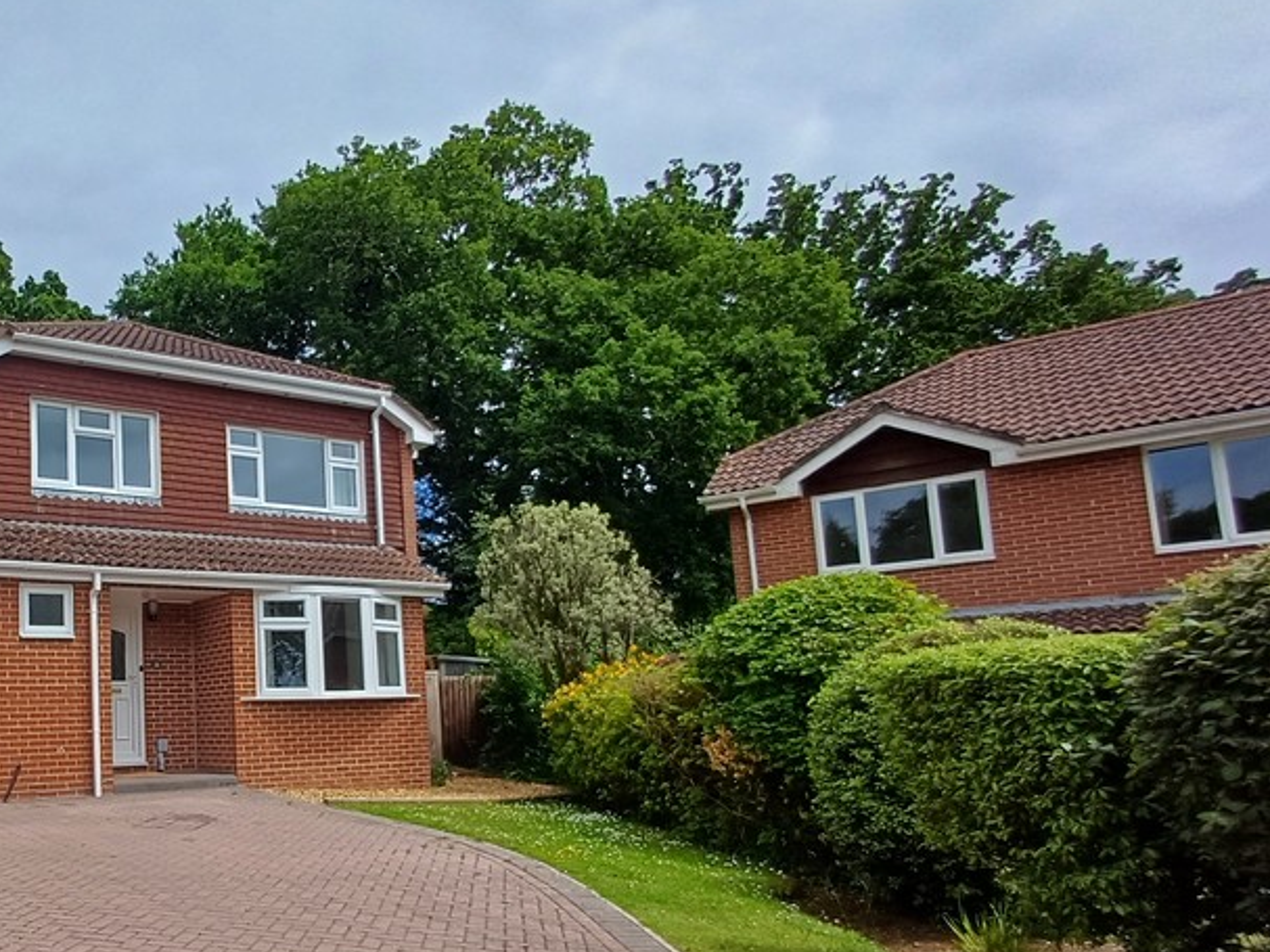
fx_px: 990
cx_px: 201
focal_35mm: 27
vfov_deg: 50.3
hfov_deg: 58.7
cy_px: 642
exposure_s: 1/1618
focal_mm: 1.64
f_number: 2.2
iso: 40
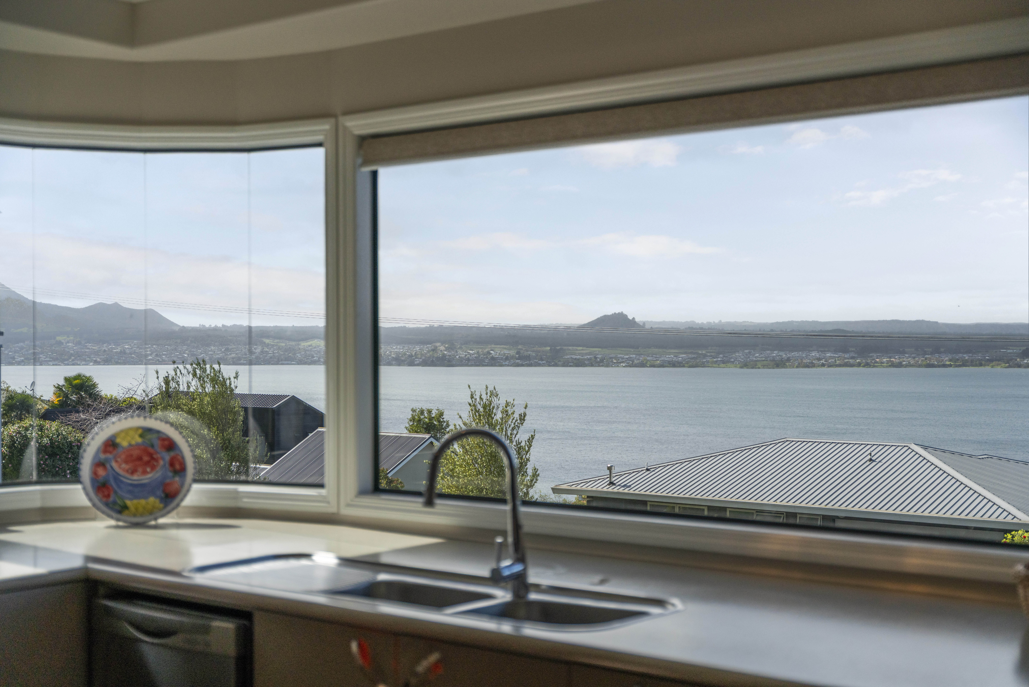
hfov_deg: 40.8
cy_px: 344
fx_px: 1384
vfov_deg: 27.9
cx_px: 514
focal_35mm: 48
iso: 640
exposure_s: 1/4000
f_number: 2.8
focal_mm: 48.4
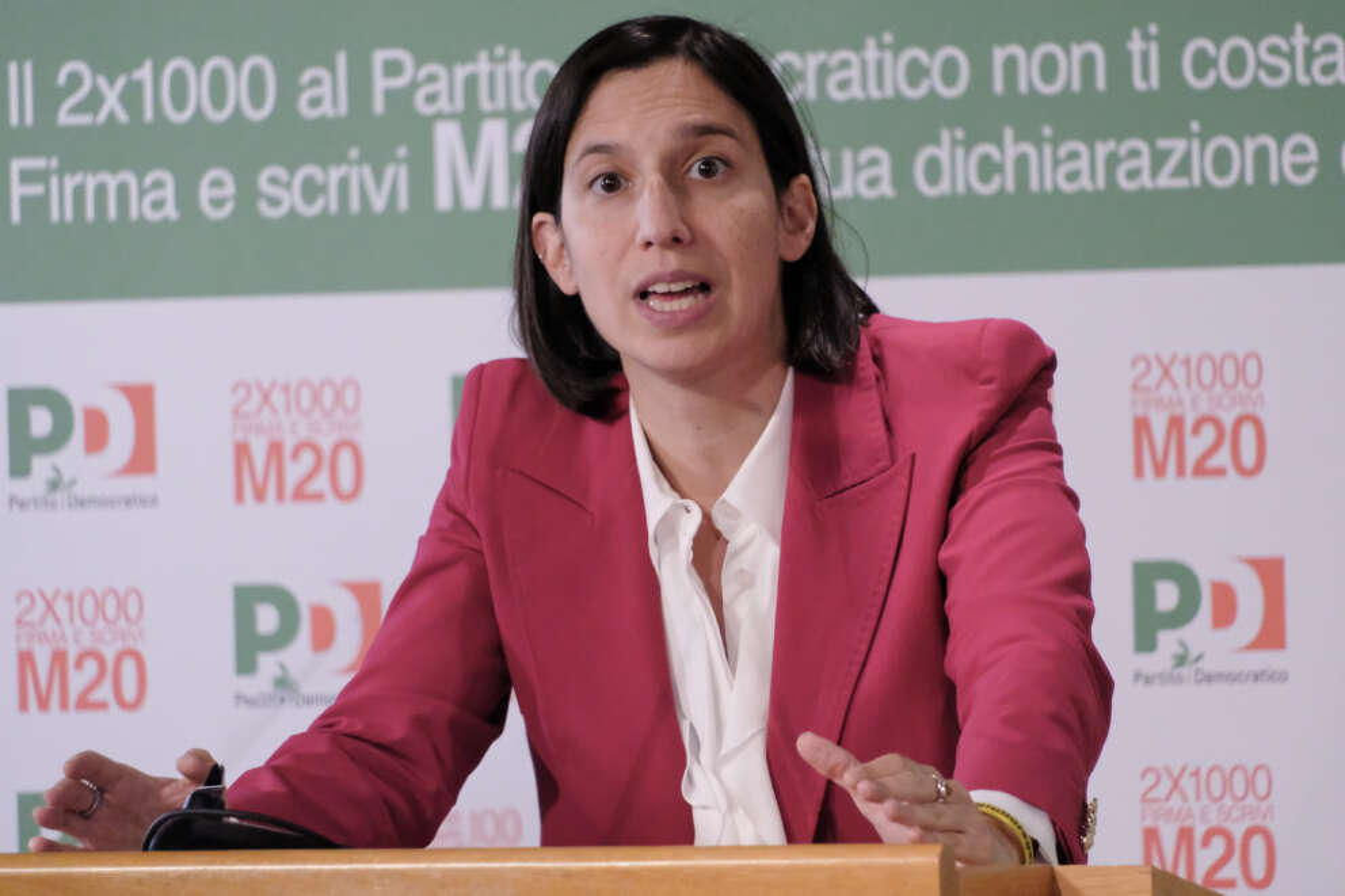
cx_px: 672
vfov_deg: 3.1
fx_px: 16809
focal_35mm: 450
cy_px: 448
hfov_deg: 4.6
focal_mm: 300
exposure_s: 1/200
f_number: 6.3
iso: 8000
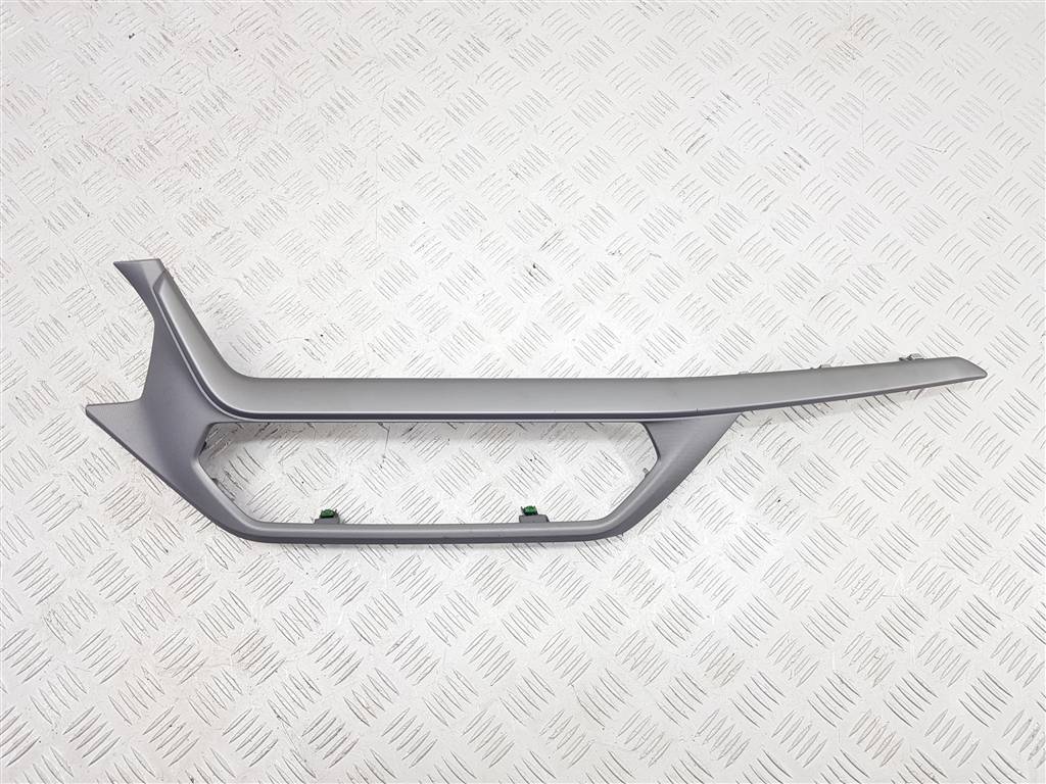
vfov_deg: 53.1
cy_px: 392
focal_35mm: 26
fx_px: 786
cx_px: 523
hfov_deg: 67.3
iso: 50
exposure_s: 1/50
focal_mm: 4.2
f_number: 1.7
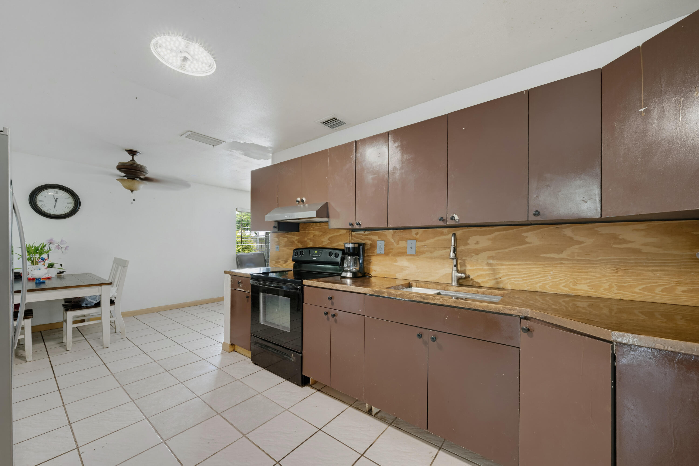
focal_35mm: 13
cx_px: 350
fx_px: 252
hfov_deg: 108.3
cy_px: 233
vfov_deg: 85.4
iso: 100
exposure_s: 6
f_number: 11
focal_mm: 13
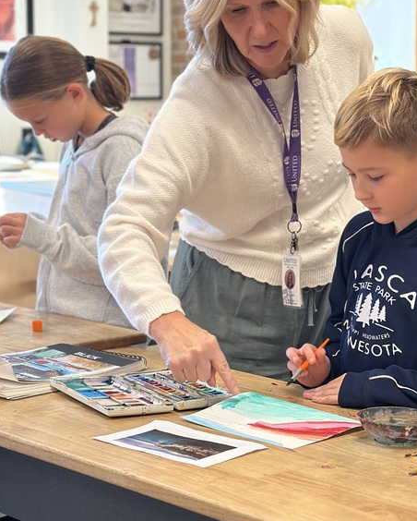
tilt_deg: -8.2
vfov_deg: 22.5
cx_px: 234
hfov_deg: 18.1
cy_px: 262
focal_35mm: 85
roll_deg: -0.3
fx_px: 1310
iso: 125
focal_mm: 6.86
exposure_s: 1/60
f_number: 1.78
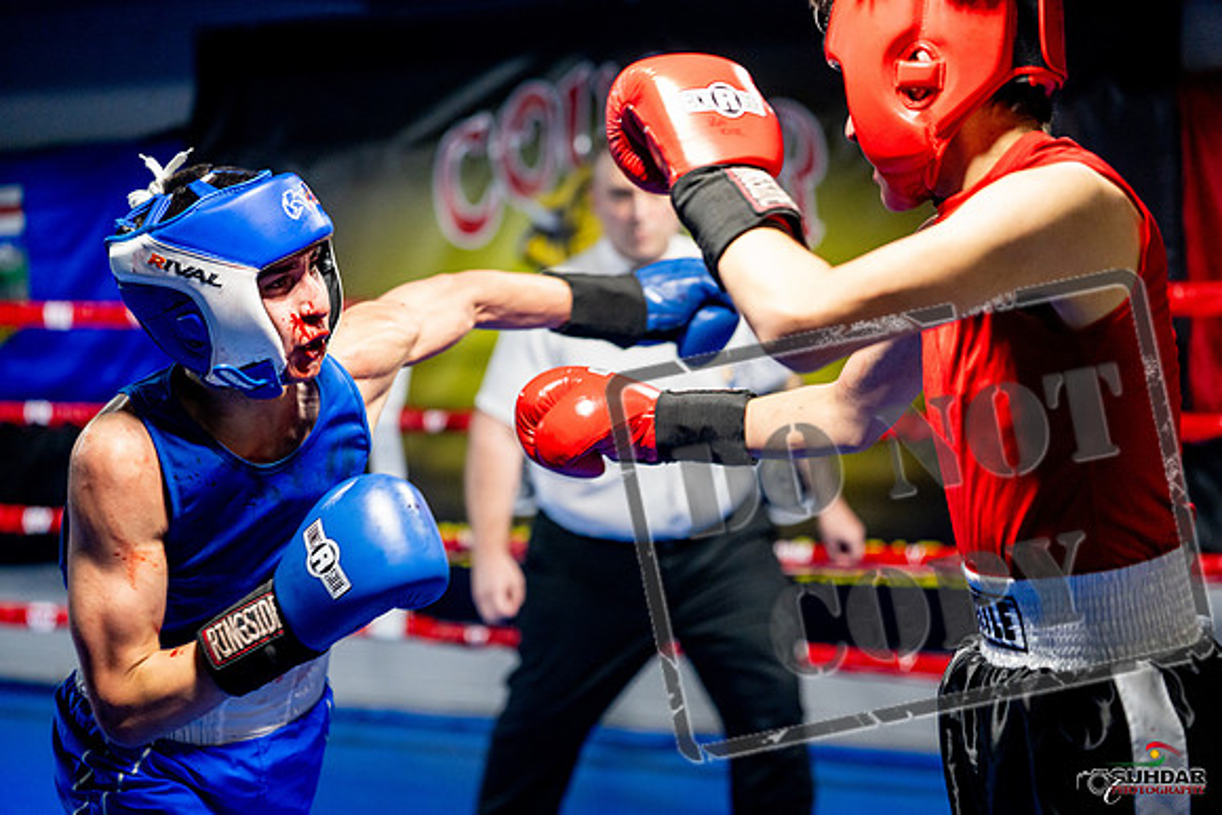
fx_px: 2241
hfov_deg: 30.5
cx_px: 611
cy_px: 408
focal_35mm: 66
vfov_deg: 20.6
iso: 4000
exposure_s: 1/1000
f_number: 2
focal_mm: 66
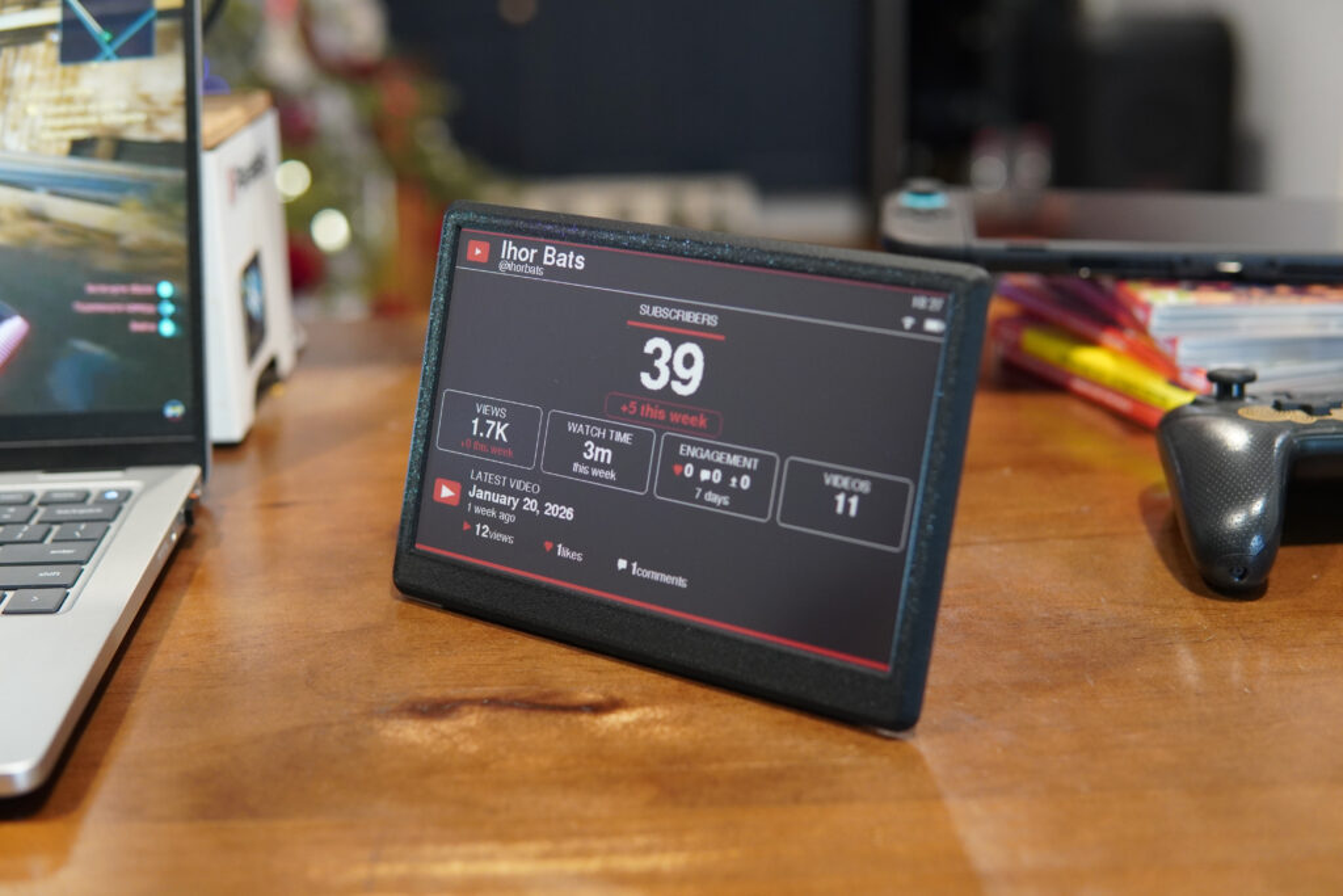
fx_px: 1679
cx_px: 672
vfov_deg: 29.9
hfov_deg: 43.6
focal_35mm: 45
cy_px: 448
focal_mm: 30
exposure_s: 1/50
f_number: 2.5
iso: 1000
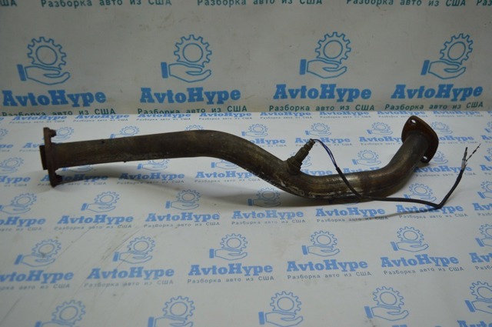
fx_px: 430
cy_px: 164
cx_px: 246
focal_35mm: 32
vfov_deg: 41.6
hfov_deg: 59.6
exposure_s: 1/200
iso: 400
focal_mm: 21
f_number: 3.8
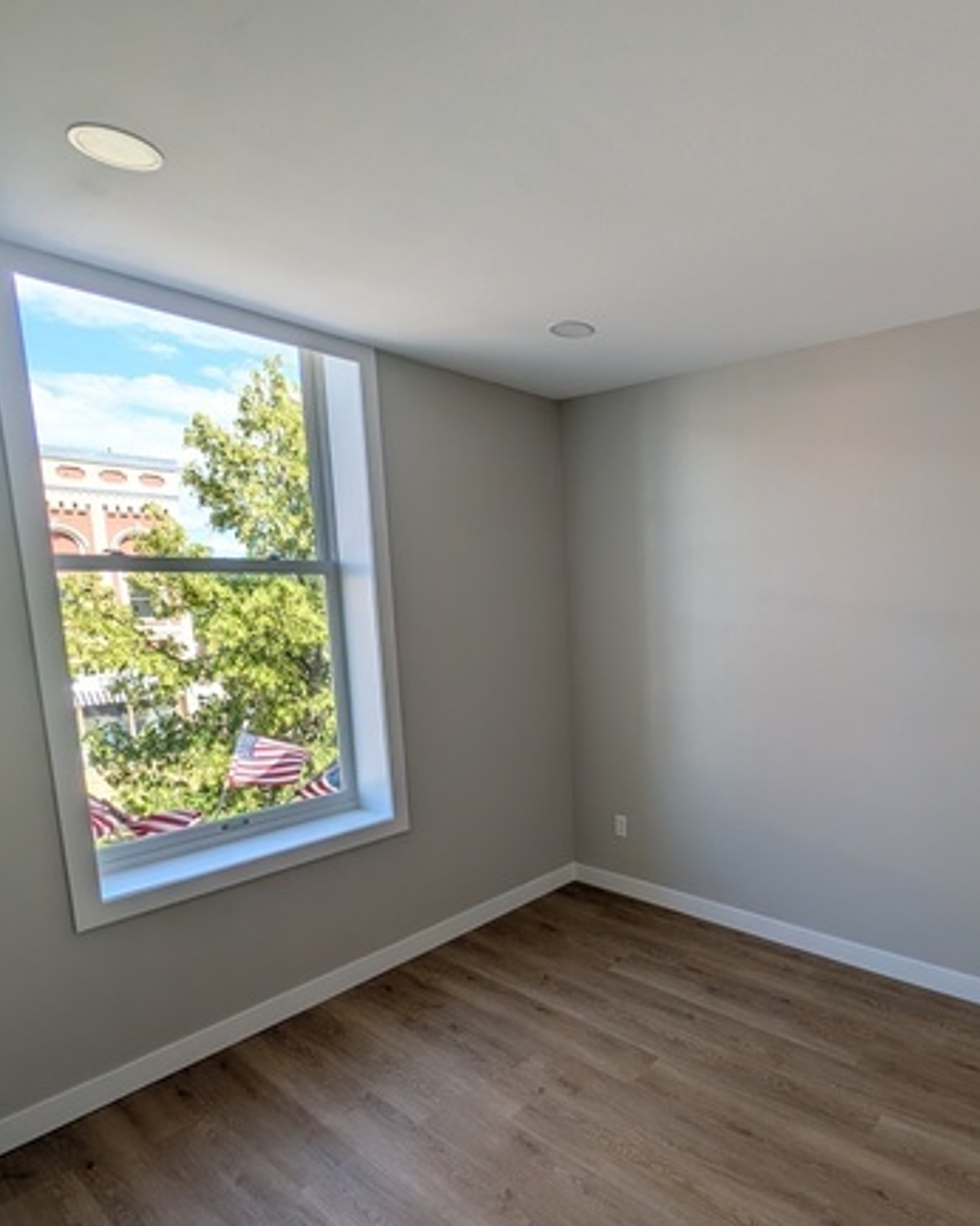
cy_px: 697
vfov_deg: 85.9
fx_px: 653
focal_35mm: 18
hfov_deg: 69.8
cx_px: 711
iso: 56
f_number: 1.7
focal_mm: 2.02
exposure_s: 1/750
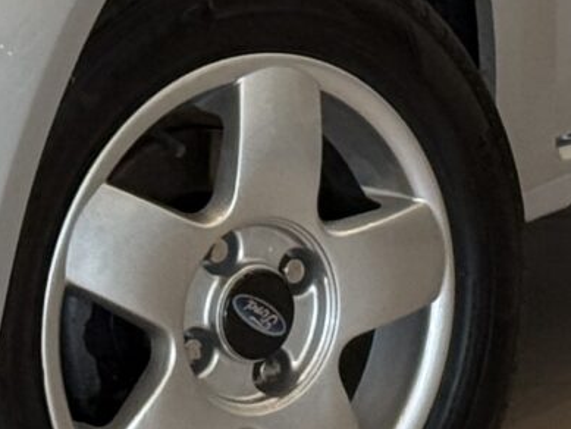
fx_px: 5214
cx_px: -75
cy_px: -508
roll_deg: +0.7
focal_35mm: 316
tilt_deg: -3.4
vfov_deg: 4.6
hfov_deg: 6.2
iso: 160
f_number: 1.78
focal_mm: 6.76
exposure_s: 1/120
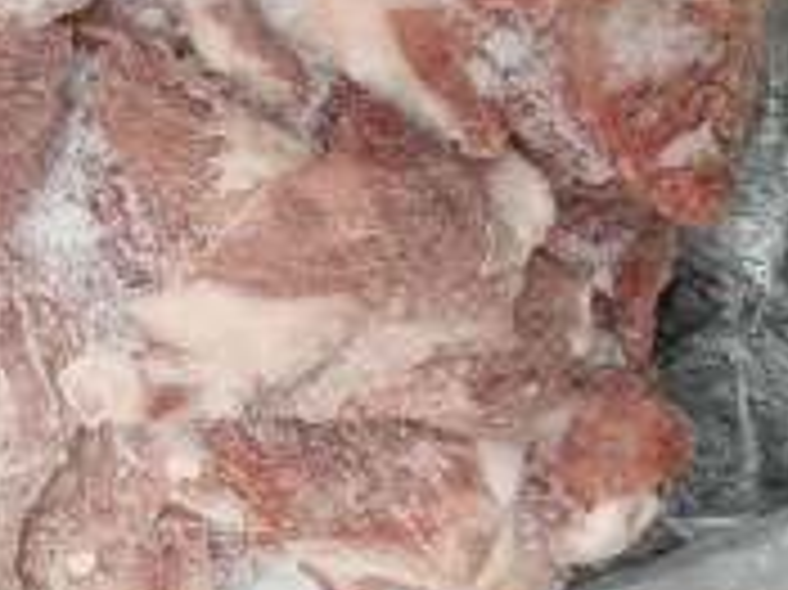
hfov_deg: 14.3
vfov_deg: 12.4
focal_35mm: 110
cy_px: -441
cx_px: -892
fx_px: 2502
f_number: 1.88
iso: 301
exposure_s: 1/50
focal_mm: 5.56
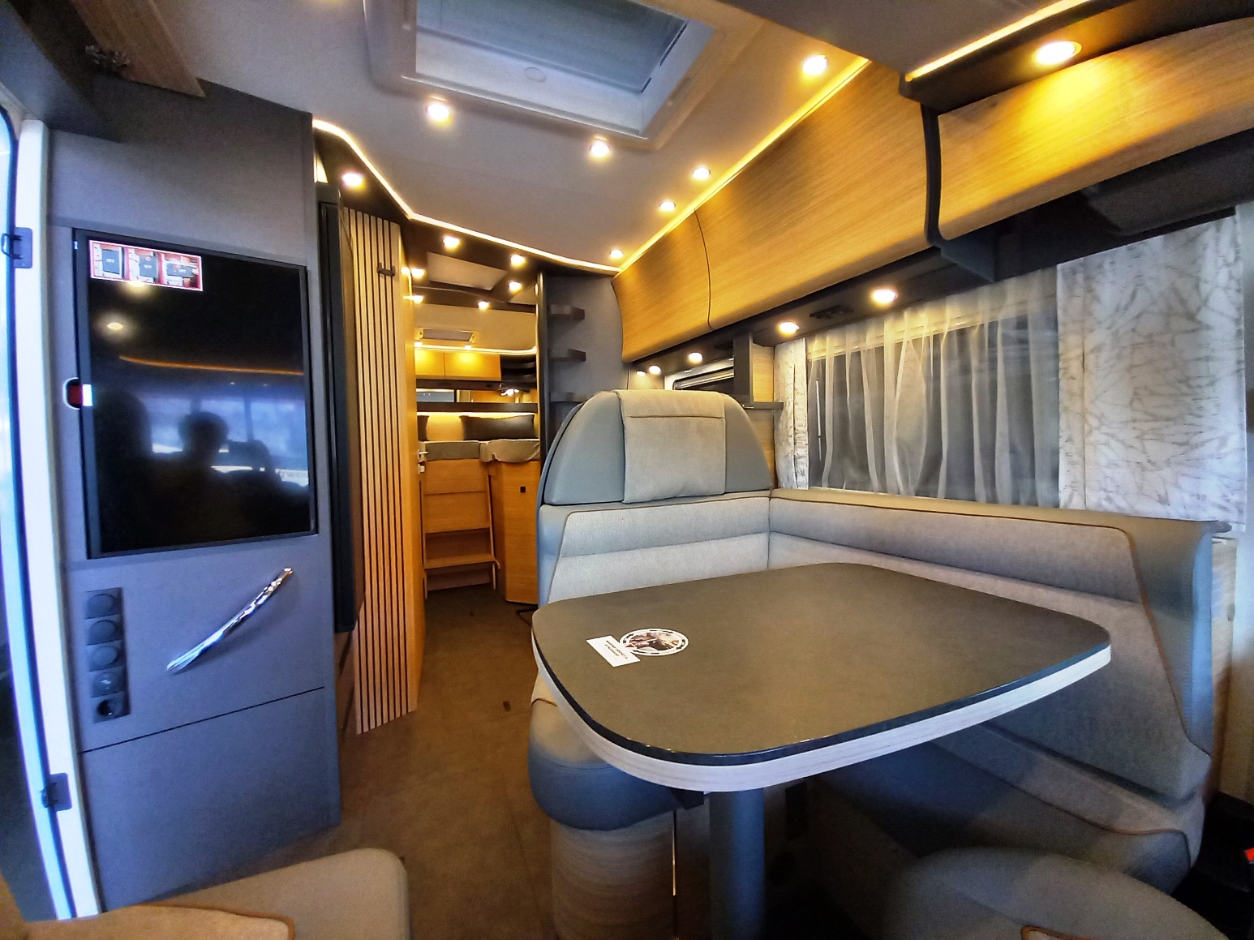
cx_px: 627
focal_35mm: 13
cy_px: 470
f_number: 2.2
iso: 160
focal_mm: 1.13
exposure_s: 1/50
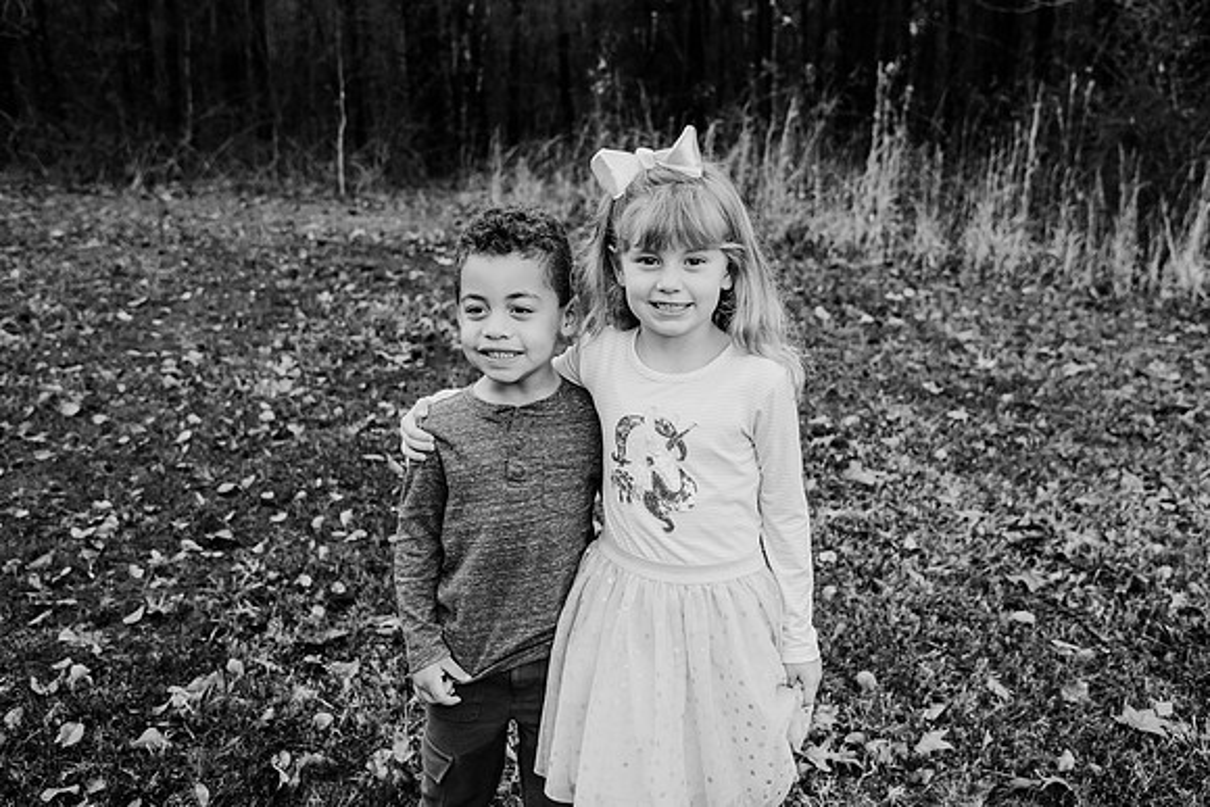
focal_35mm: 36
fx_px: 1208
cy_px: 368
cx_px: 628
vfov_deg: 36.9
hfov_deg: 53.2
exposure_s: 1/800
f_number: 4
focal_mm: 31
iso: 800
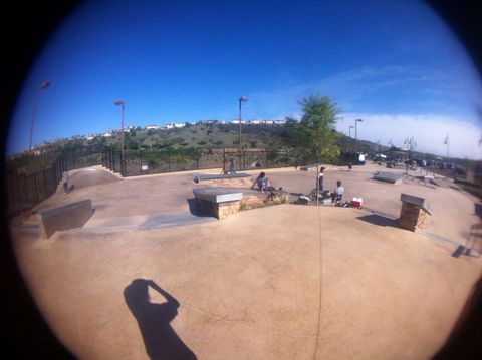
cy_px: 180
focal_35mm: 35
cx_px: 241
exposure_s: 1/1436
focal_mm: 3.85
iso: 80
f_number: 2.8
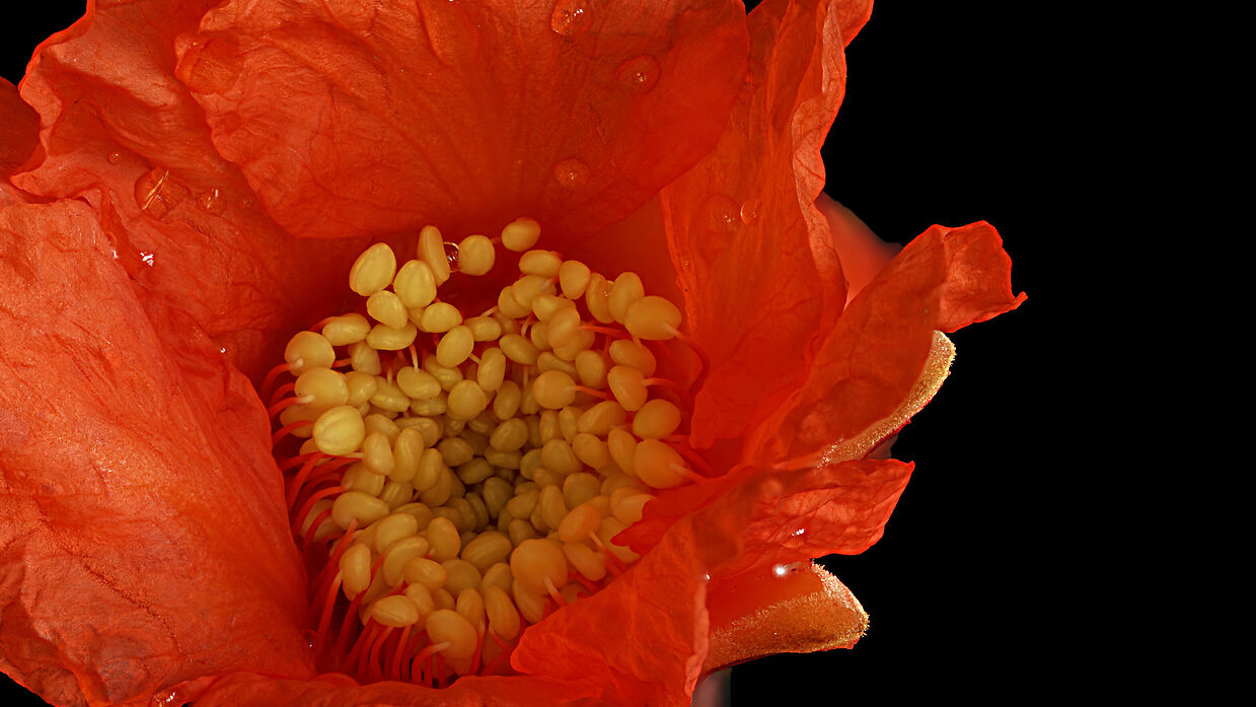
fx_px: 7094
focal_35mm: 213
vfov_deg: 5.7
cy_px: 291
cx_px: 446
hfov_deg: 10.1
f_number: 6.3
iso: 160
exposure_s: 1/25
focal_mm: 105
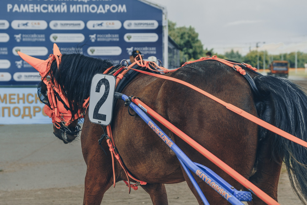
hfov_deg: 23.7
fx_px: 733
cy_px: 102
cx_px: 154
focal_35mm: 86
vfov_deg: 15.9
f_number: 4
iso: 50
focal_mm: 55
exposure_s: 1/1000
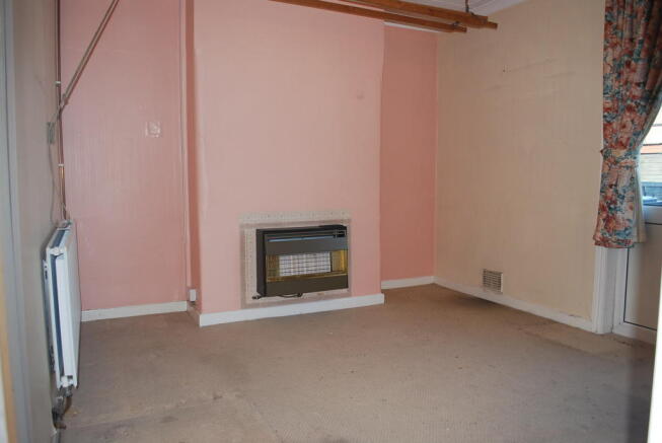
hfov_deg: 67.3
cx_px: 331
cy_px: 222
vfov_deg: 48.0
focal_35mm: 27
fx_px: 497
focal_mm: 18
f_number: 3.5
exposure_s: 1/60
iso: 200
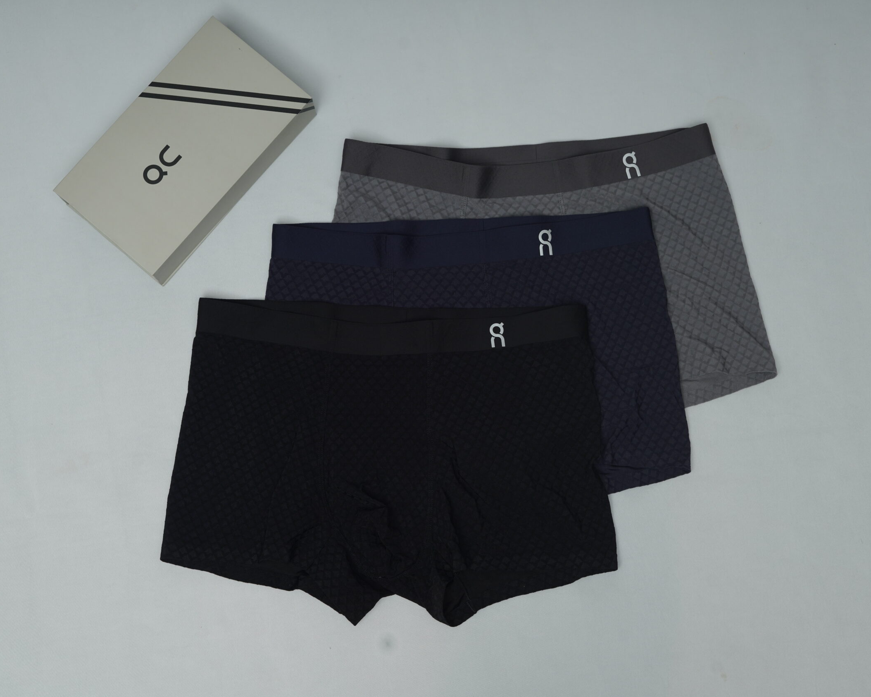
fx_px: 1469
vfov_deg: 26.7
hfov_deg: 33.0
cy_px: 350
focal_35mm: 57
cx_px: 446
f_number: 6.3
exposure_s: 1/200
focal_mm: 50
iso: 320
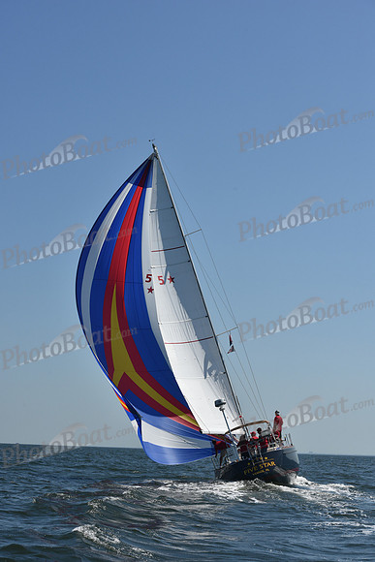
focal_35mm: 70
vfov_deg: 28.8
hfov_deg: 19.5
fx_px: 1093
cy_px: 281
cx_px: 188
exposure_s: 1/1250
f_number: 10
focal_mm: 70
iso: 250
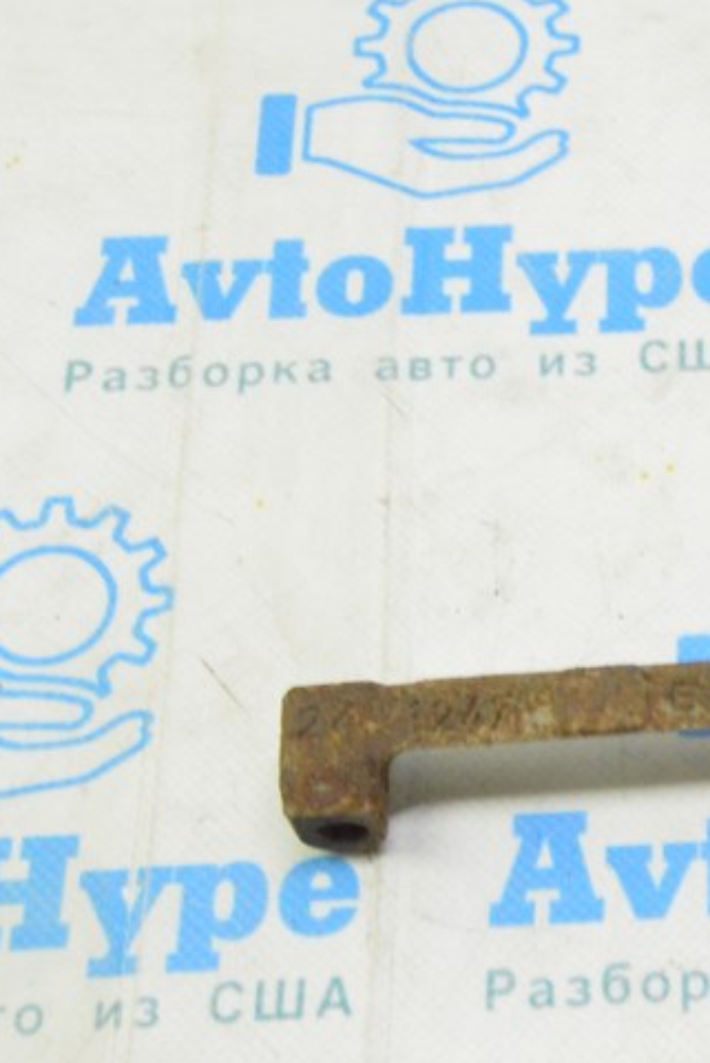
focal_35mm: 83
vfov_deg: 24.4
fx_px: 2453
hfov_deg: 15.4
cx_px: 1015
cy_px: 627
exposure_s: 1/20
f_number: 20
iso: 6400
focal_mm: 26
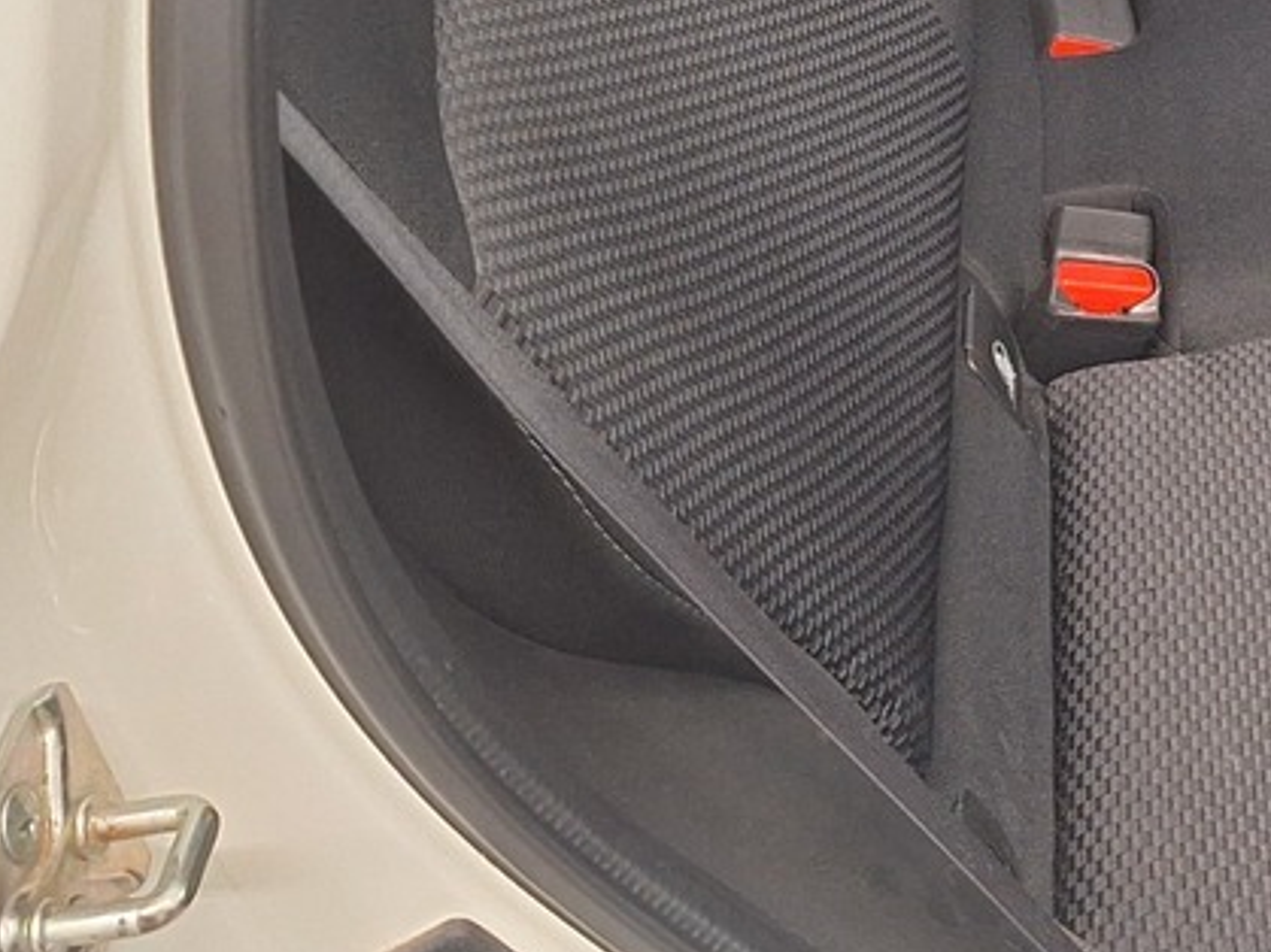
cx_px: 1708
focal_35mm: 79
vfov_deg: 18.1
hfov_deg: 21.9
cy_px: -18
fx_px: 2900
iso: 320
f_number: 1.8
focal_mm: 5.54
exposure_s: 1/33
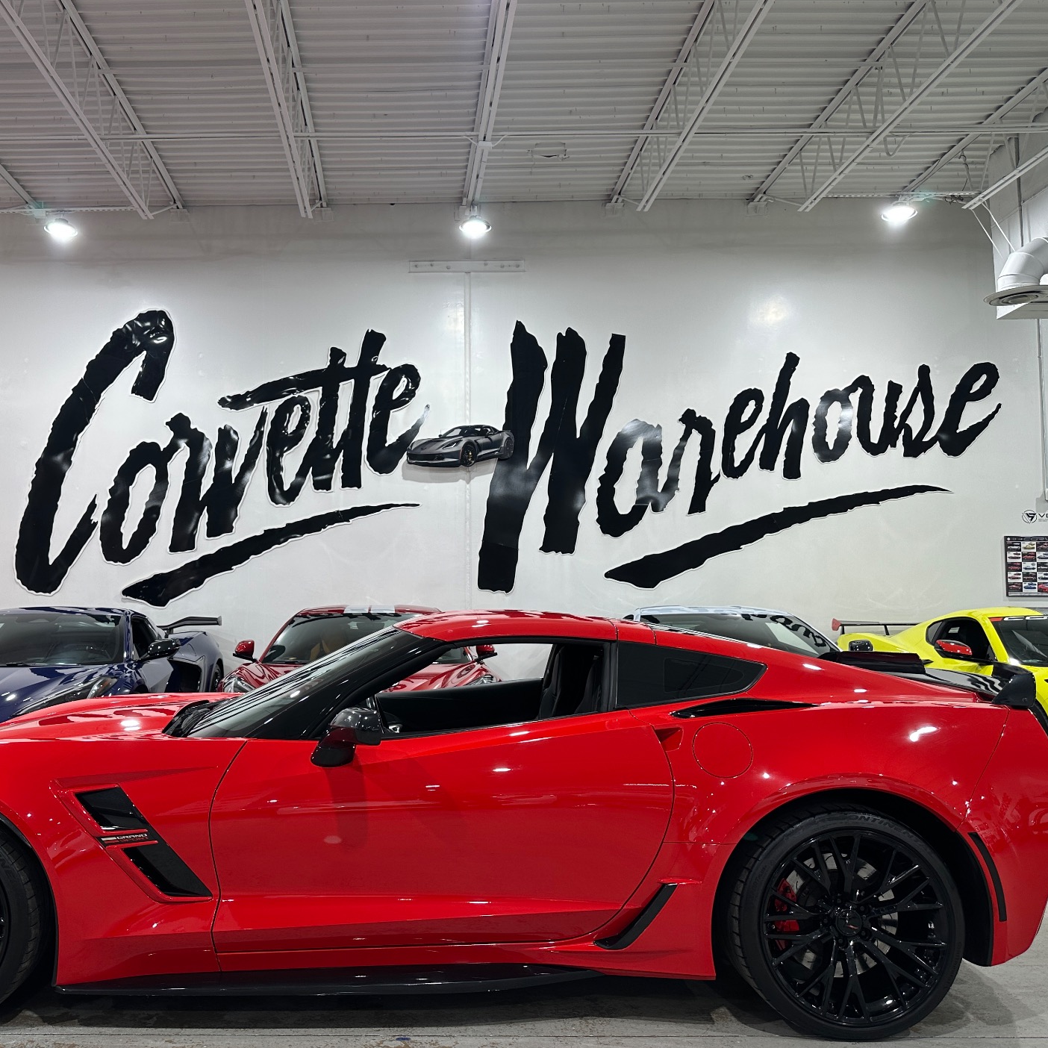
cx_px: 406
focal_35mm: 29
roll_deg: -0.1
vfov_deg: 55.6
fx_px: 993
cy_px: 524
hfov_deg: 55.1
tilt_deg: +4.1
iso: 80
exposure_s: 1/120
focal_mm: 6.86
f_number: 1.78
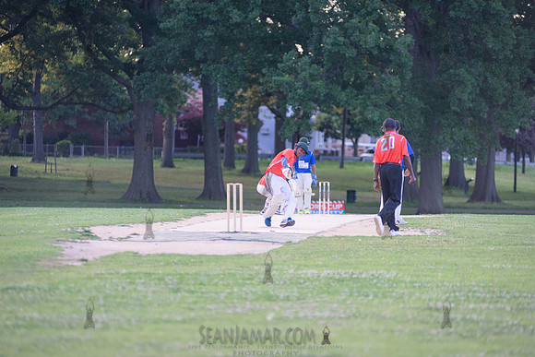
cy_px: 178
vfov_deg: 6.9
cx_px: 268
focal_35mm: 200
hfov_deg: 10.3
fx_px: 2973
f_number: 2.8
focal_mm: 200
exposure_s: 1/1250
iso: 1600
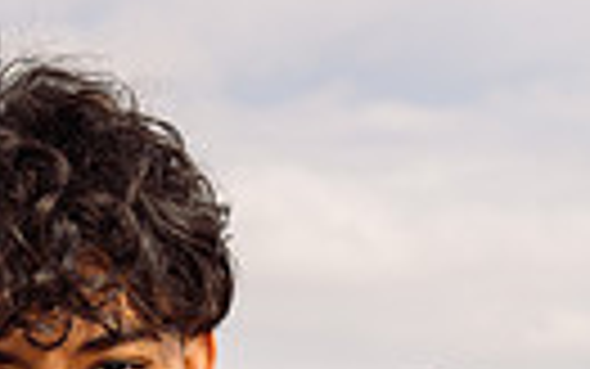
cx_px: 131
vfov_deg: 6.8
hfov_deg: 11.7
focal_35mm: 179
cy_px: 963
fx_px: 2879
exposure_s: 1/200
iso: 80
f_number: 8
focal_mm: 51
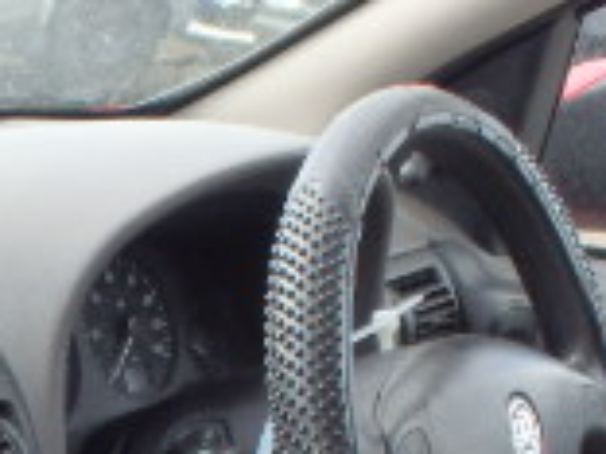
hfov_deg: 16.7
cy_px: 776
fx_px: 2013
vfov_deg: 12.0
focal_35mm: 115
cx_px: -19
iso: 125
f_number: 3.9
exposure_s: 1/125
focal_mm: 5
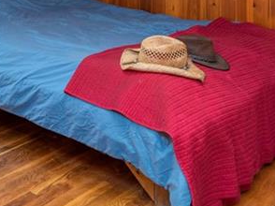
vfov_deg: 22.4
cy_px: -74
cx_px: -29
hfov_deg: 30.2
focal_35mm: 57
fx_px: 452
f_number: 8
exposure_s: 1/80
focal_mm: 17
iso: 400
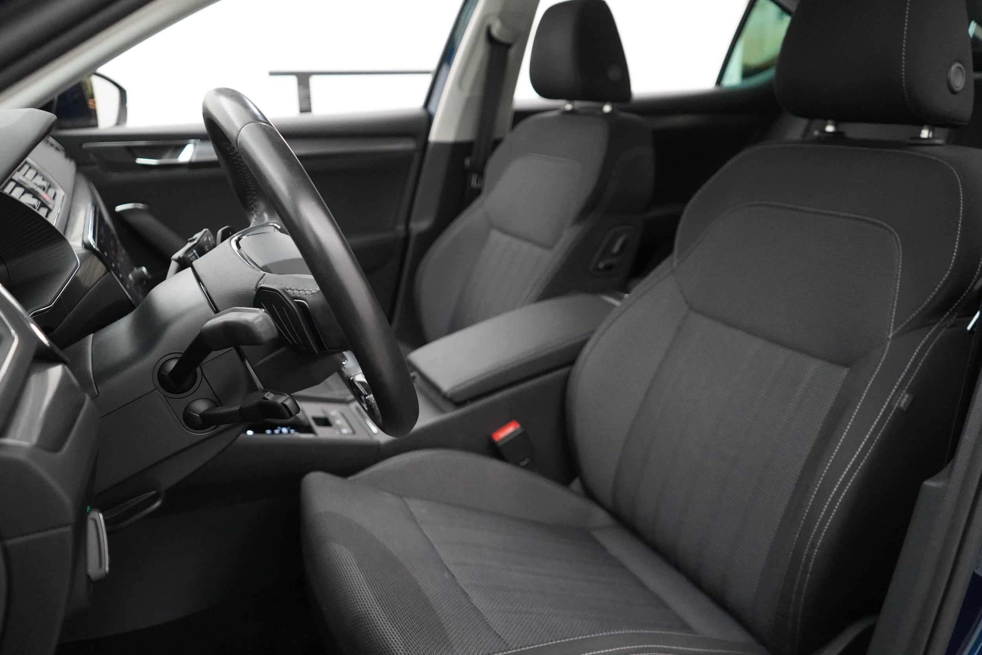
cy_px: 328
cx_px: 491
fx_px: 791
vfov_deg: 45.0
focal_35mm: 29
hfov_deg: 63.7
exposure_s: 1/160
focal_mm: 29
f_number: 3.5
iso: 10000
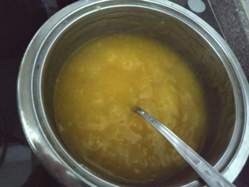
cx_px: 124
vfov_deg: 56.8
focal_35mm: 24
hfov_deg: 71.6
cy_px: 94
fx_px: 173
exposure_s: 1/13
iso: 9600
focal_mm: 3.94
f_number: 1.9
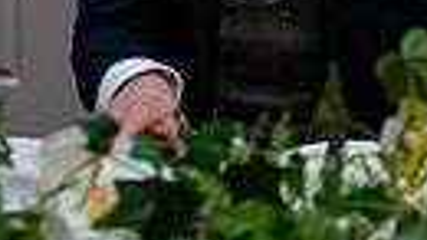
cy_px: -228
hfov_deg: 12.4
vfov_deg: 7.0
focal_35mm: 168
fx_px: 1901
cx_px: 568
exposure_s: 1/160
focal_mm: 36
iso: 640
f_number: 3.5
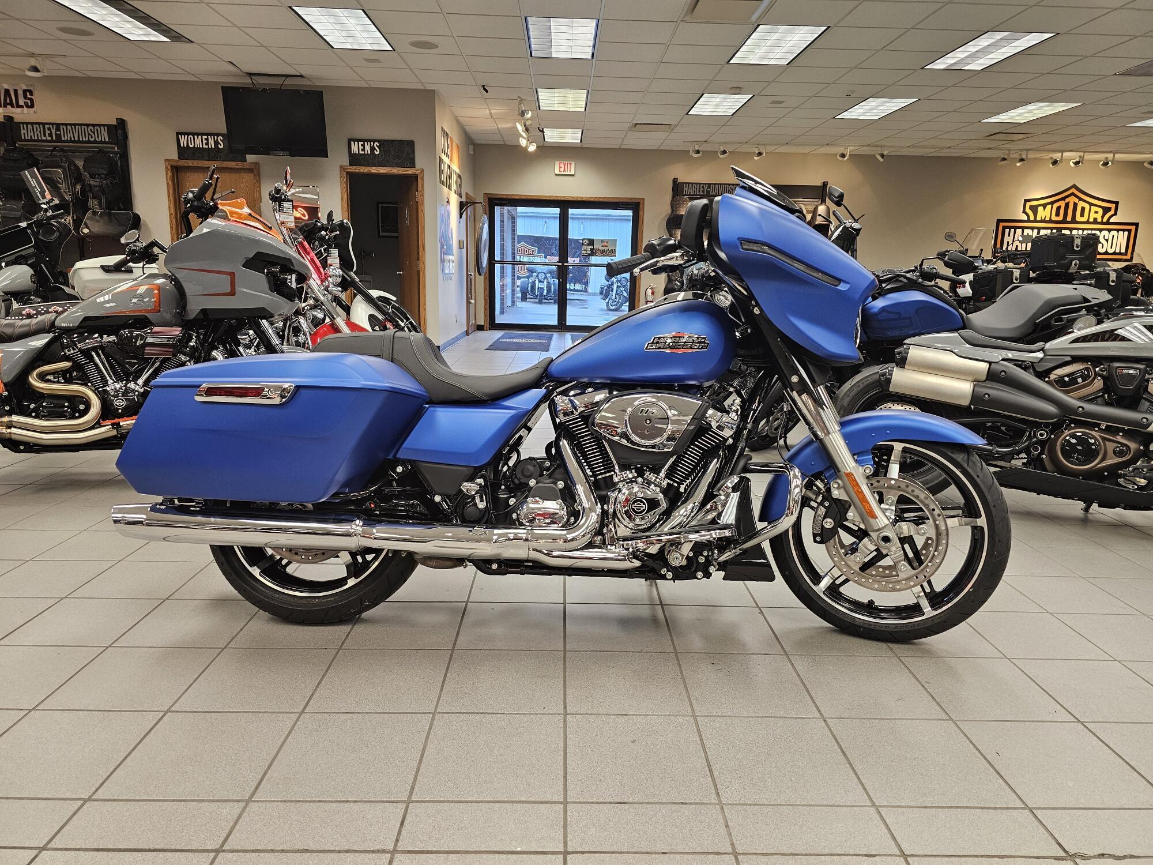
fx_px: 766
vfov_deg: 58.9
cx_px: 576
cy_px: 432
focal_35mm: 23
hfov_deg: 73.9
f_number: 1.7
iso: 250
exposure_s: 1/120
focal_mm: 6.3
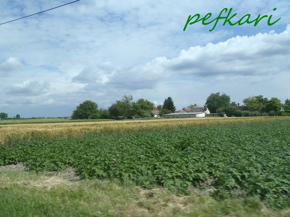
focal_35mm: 28
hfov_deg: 63.4
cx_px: 145
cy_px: 108
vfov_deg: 49.7
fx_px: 235
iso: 80
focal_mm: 5
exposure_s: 1/500
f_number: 4.5
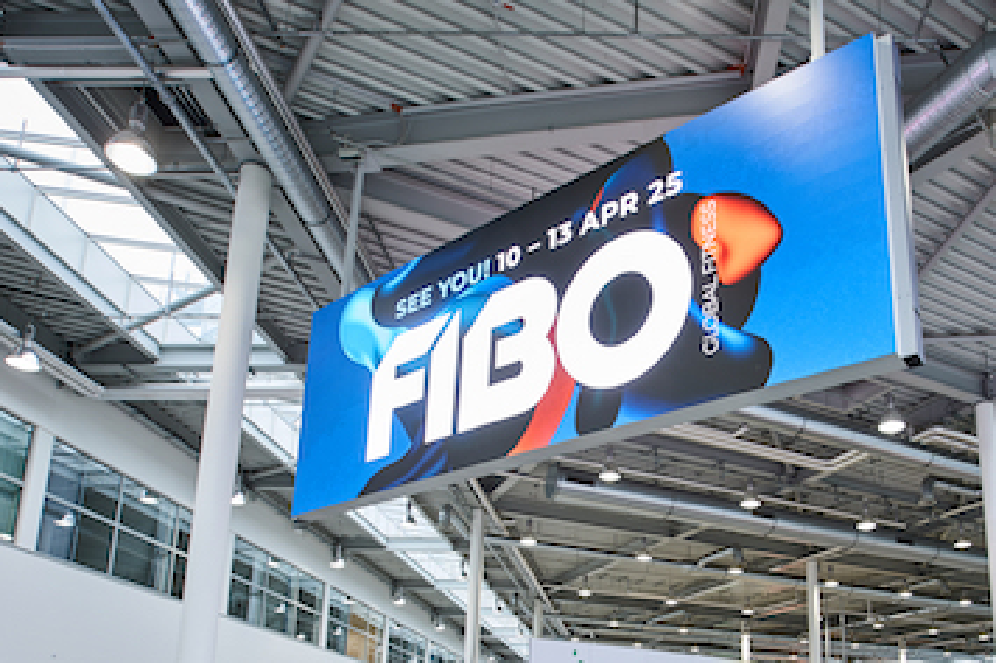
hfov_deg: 66.0
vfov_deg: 44.8
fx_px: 747
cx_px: 646
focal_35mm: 27
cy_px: 557
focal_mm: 16
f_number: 7.1
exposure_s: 1/5
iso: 100
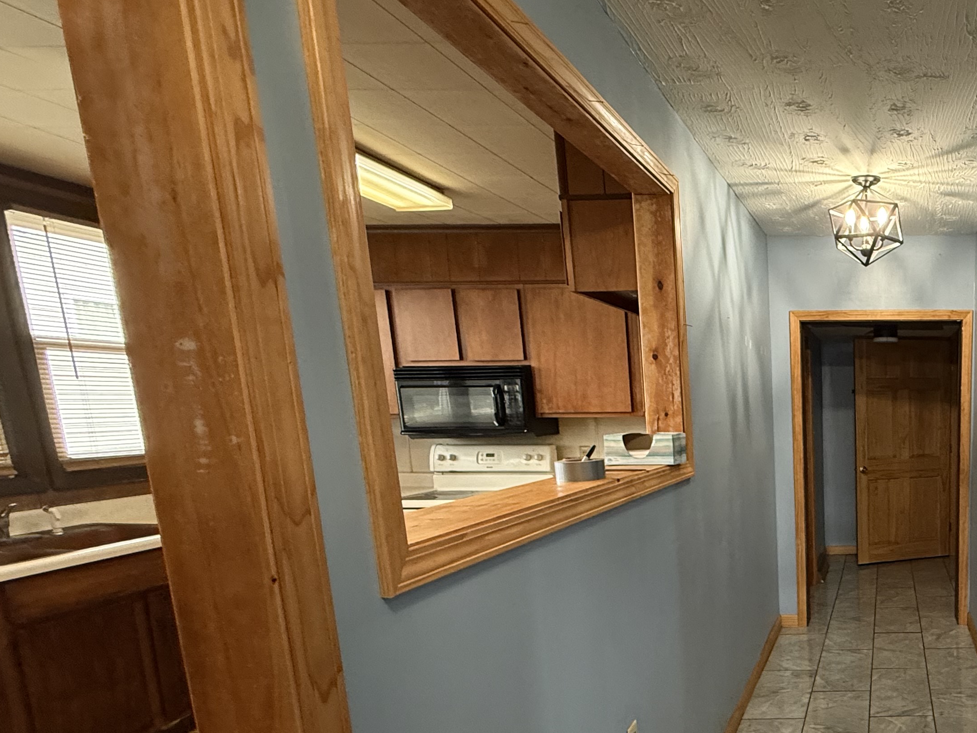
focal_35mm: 26
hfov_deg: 57.7
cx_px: 881
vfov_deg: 51.2
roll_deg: -0.8
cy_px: 534
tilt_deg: -9.5
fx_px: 734
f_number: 2.2
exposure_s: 1/60
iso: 320
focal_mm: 2.22
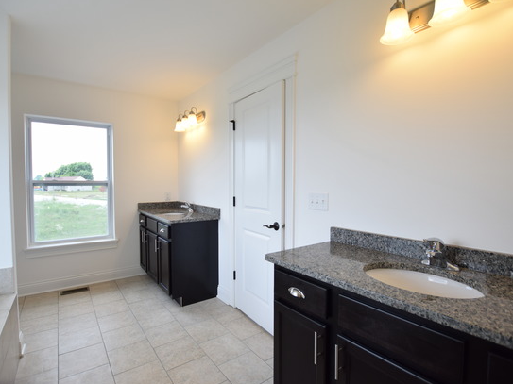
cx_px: 246
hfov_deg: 91.0
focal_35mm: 17
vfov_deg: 74.7
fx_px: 252
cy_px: 190
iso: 400
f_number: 3.5
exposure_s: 1/400
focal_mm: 10
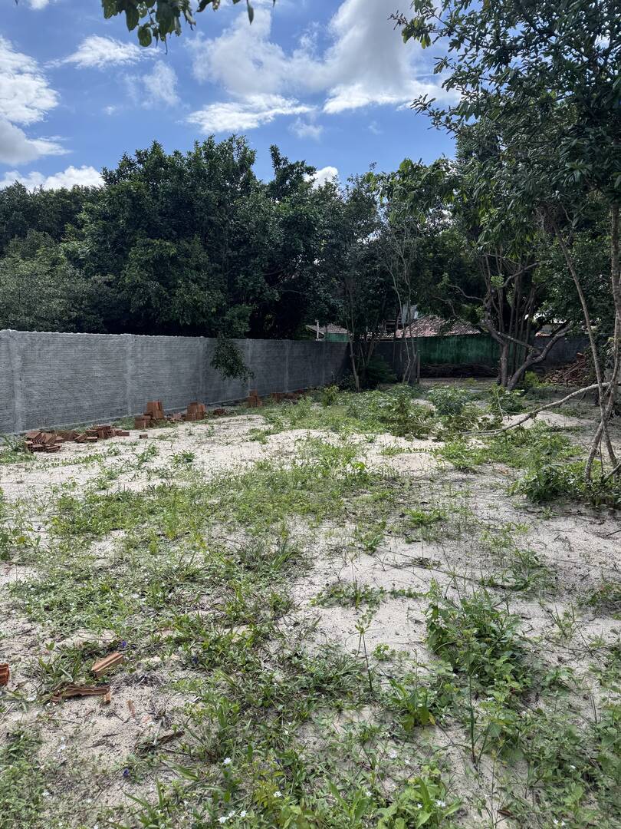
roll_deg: -0.1
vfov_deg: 71.6
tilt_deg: -11.0
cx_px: 310
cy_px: 414
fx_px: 574
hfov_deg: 56.8
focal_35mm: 24
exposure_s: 1/2252
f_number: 1.78
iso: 80
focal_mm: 6.76
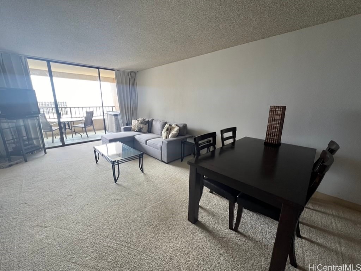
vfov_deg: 90.0
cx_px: 180
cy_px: 136
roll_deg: -1.0
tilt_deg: -13.2
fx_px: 136
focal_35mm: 13
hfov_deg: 106.2
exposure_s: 1/99
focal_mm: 1.57
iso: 200
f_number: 1.8
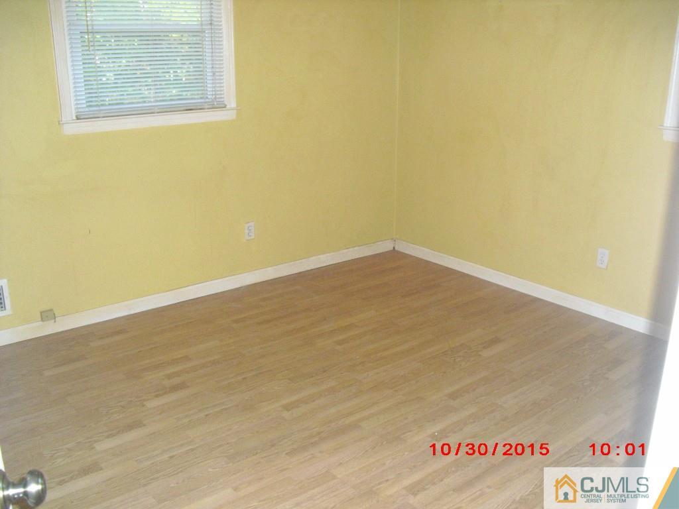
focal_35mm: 36
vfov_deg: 39.7
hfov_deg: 51.4
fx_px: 706
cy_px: 254
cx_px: 340
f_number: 3.1
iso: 400
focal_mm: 6.3
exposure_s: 1/60
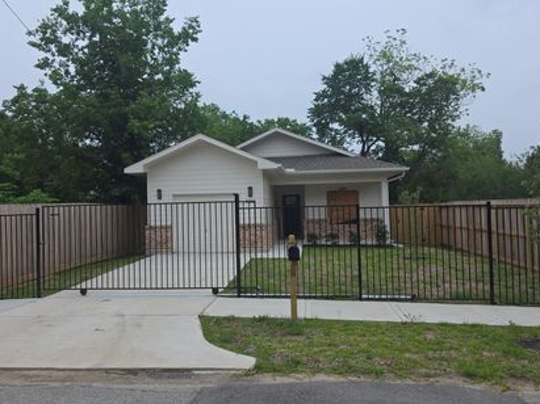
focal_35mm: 28
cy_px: 204
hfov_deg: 63.4
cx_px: 255
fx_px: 437
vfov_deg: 49.7
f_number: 1.7
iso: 80
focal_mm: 6.3
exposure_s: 1/2503
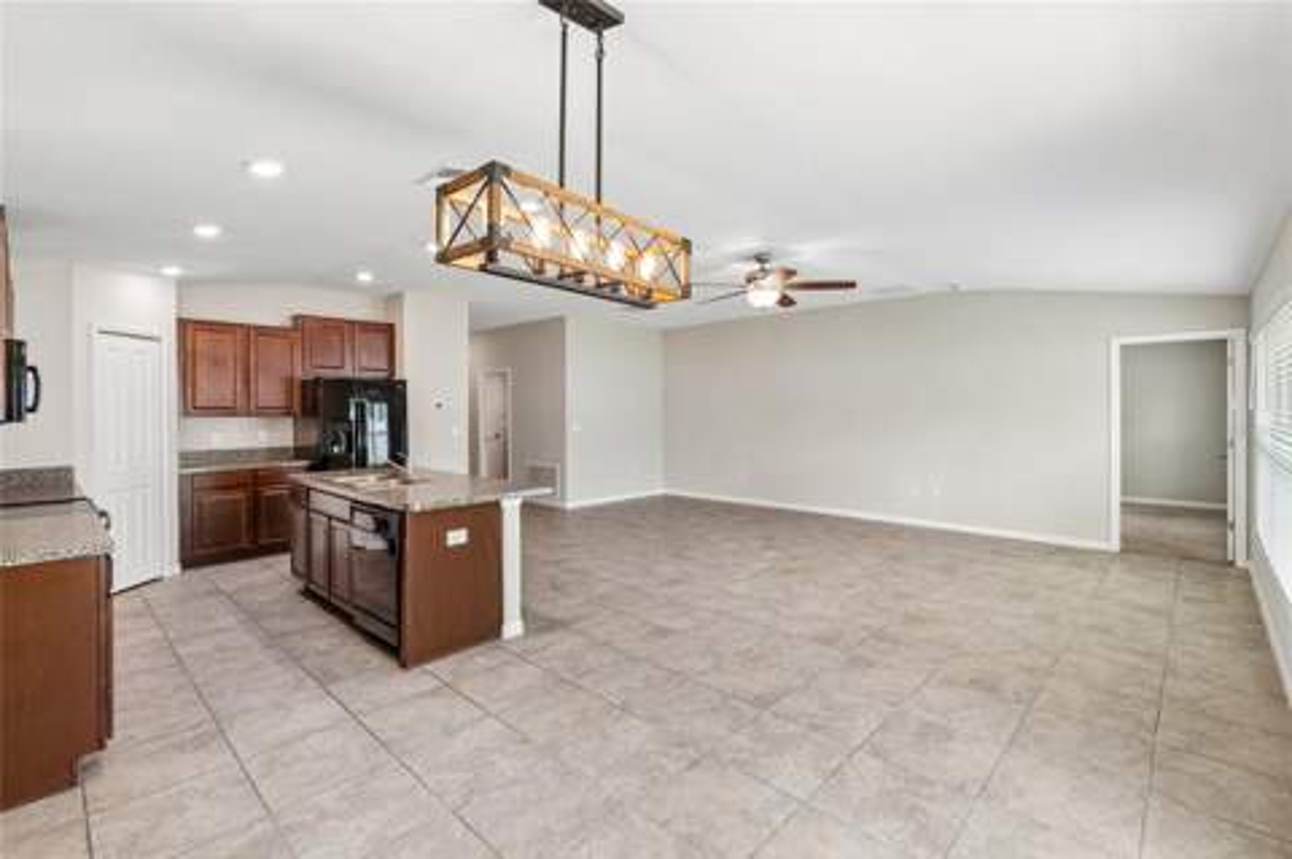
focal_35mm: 15
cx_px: 646
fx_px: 538
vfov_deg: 77.2
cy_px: 430
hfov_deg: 100.4
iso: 100
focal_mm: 10
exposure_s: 1/5
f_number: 7.1
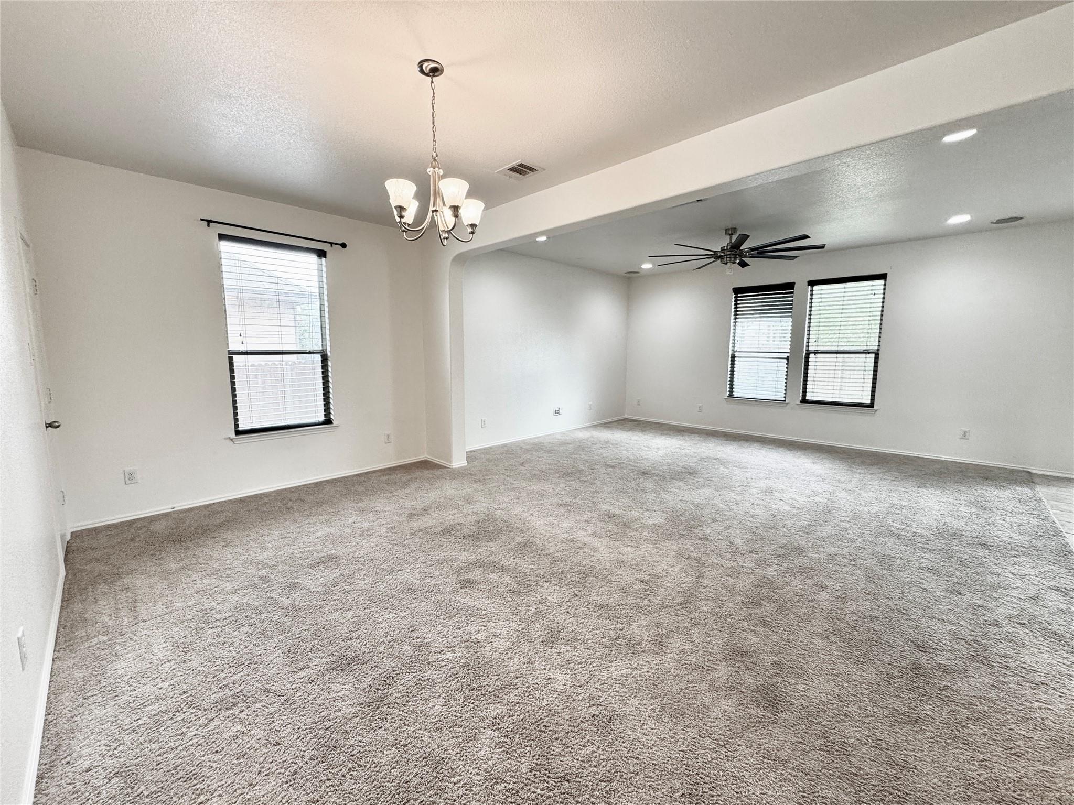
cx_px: 537
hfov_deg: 102.1
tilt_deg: -7.1
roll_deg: -0.1
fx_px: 434
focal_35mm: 14
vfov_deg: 85.7
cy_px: 402
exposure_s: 1/120
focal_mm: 2.22
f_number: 2.2
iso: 200
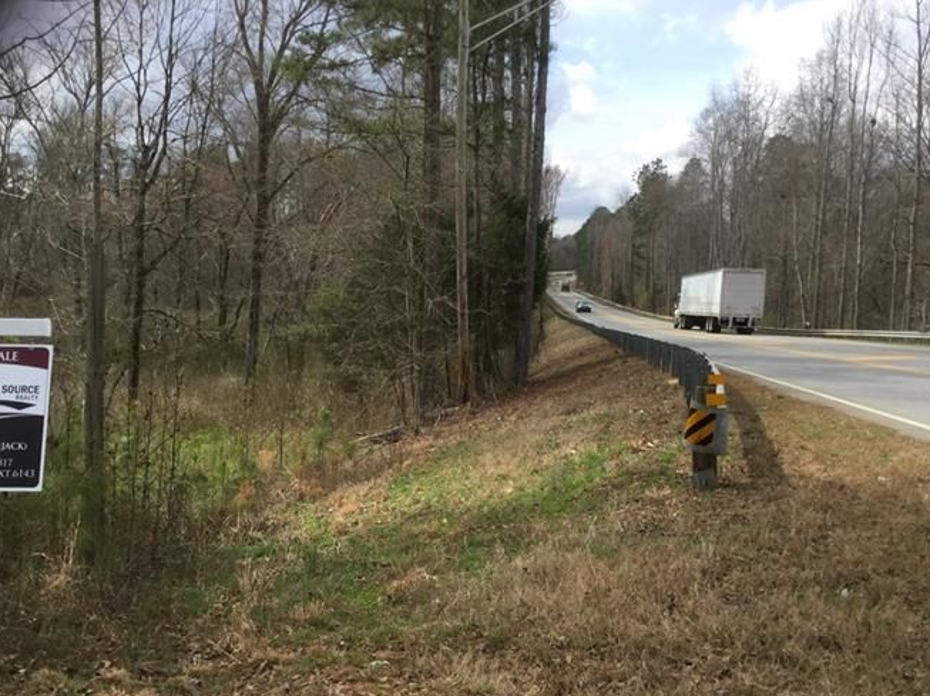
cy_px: 403
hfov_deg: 49.0
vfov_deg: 37.6
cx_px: 459
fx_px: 1020
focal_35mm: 38
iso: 25
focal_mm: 3.3
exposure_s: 1/696
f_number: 2.4
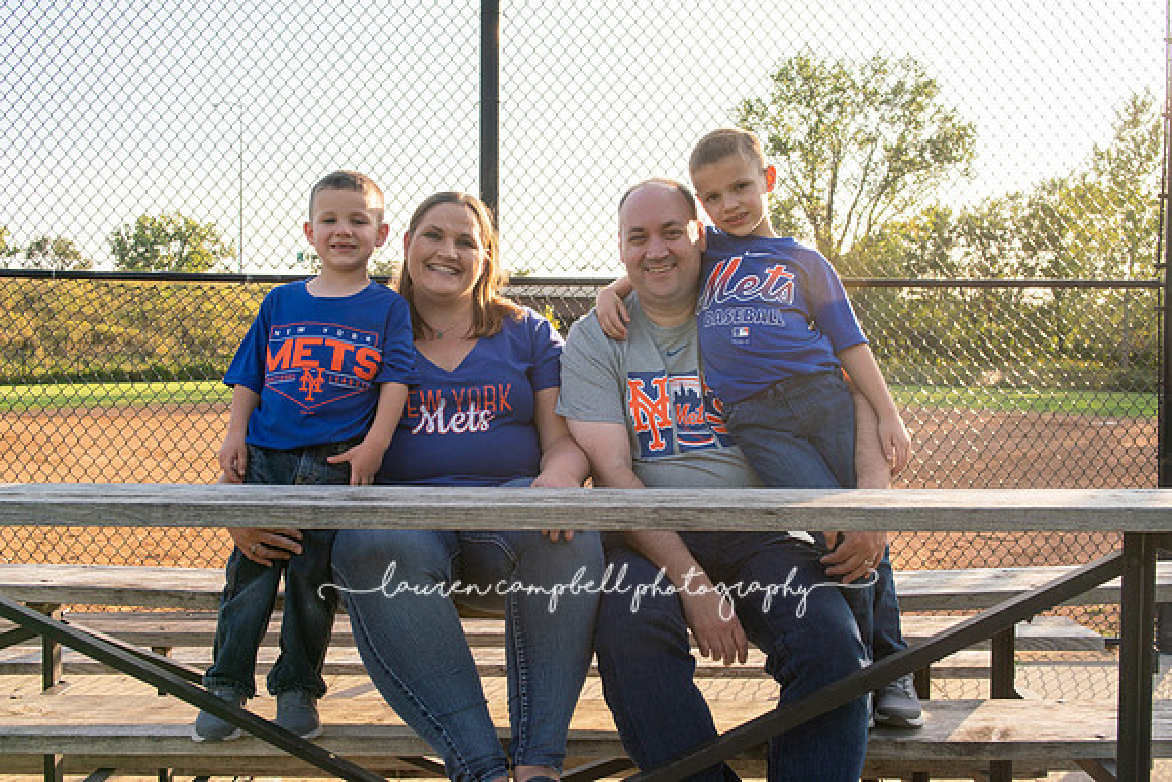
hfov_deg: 54.4
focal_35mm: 35
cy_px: 391
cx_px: 586
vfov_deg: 37.9
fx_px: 1140
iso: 400
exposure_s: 1/250
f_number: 7.1
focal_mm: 35
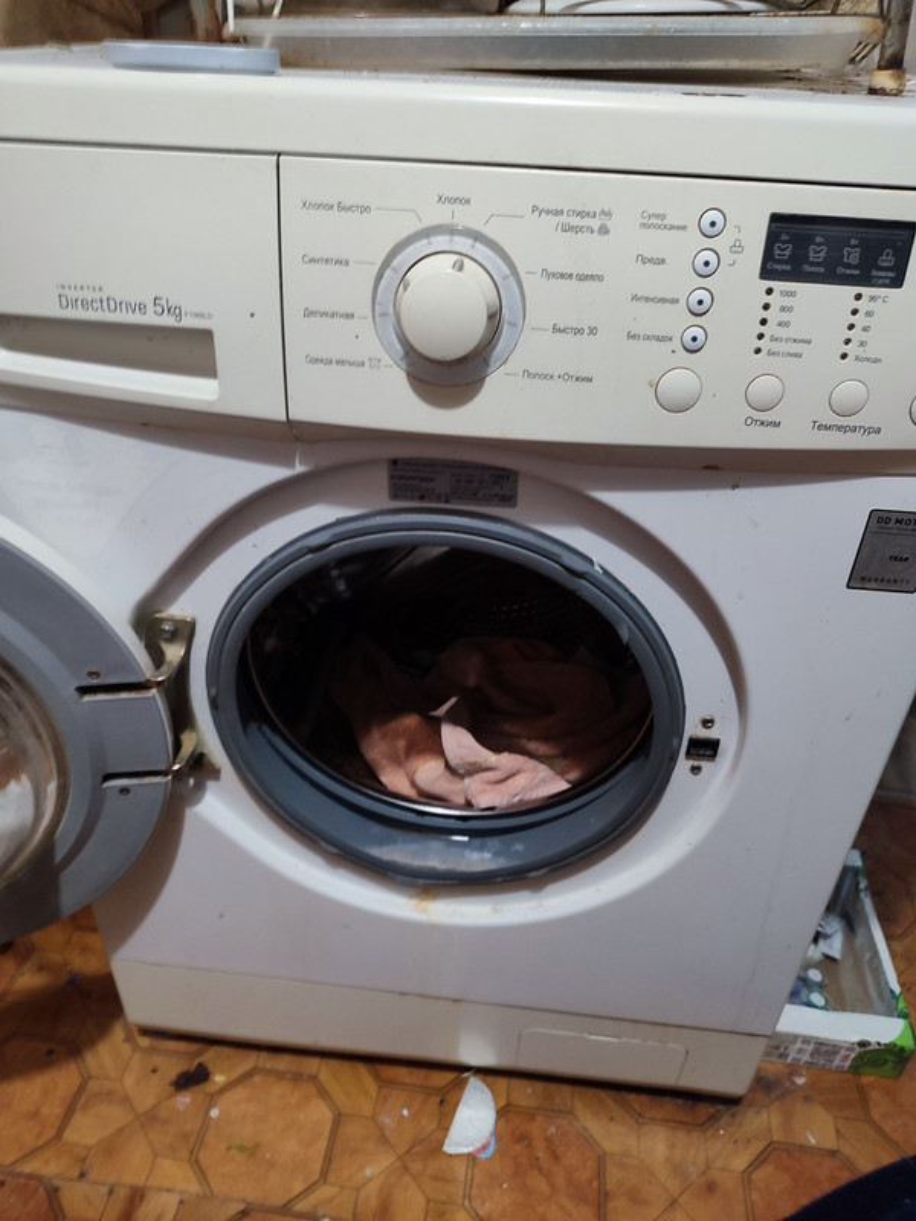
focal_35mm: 24
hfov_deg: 56.8
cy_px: 610
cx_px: 458
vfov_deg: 71.6
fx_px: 847
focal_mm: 5.89
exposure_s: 1/20
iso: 786
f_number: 1.89
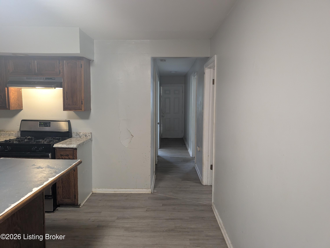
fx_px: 229
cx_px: 165
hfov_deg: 71.5
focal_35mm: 24
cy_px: 124
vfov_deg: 56.9
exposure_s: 1/120
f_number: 1.68
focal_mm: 6.9
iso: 1014
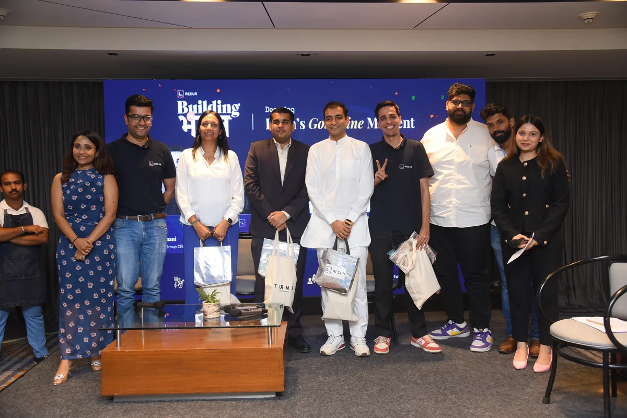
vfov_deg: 38.9
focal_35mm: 34
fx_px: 592
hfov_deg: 55.8
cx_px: 314
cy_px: 209
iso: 1250
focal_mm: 34
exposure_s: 1/100
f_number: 4
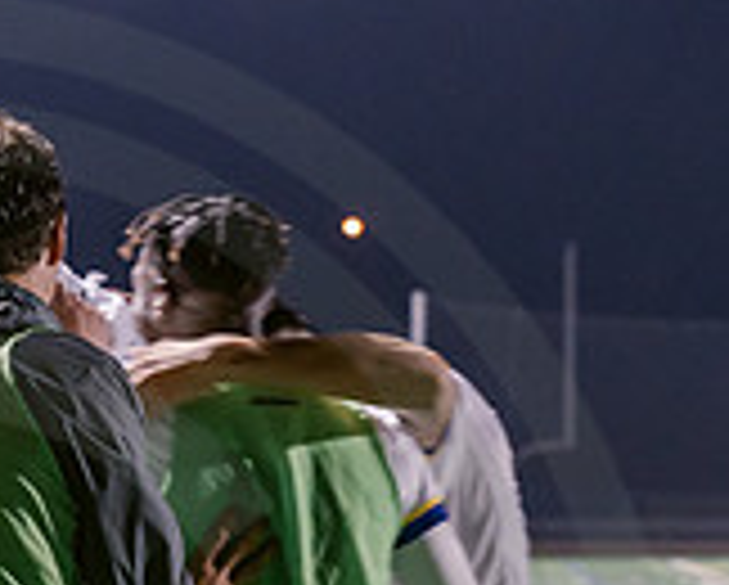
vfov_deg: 6.5
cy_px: 785
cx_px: -117
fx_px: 5076
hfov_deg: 8.1
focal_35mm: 235
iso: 2500
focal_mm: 70
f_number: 3.5
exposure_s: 1/125
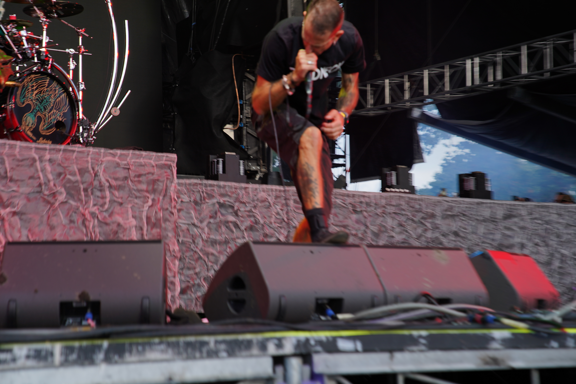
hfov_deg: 29.2
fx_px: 1104
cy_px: 192
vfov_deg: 19.7
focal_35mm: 69
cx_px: 288
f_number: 4.5
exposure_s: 1/50
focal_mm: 69
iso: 100
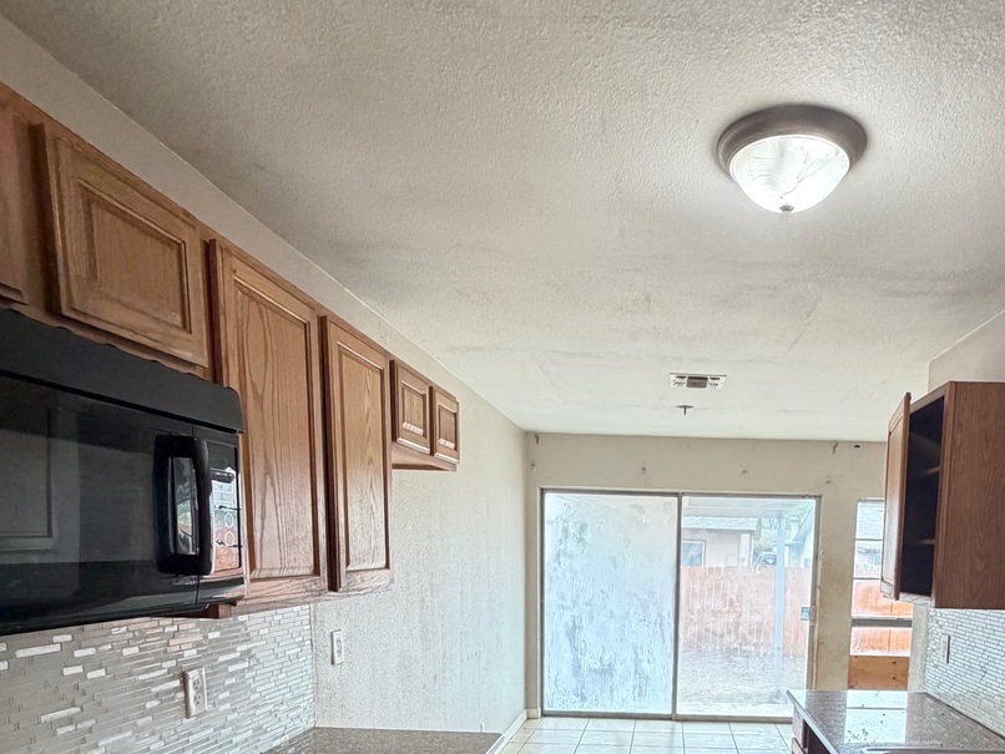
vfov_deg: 50.0
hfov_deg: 67.4
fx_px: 726
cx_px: 672
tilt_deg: -7.6
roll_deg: -1.7
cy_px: 651
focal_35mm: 25
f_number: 2.2
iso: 250
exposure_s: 1/60
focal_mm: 2.22
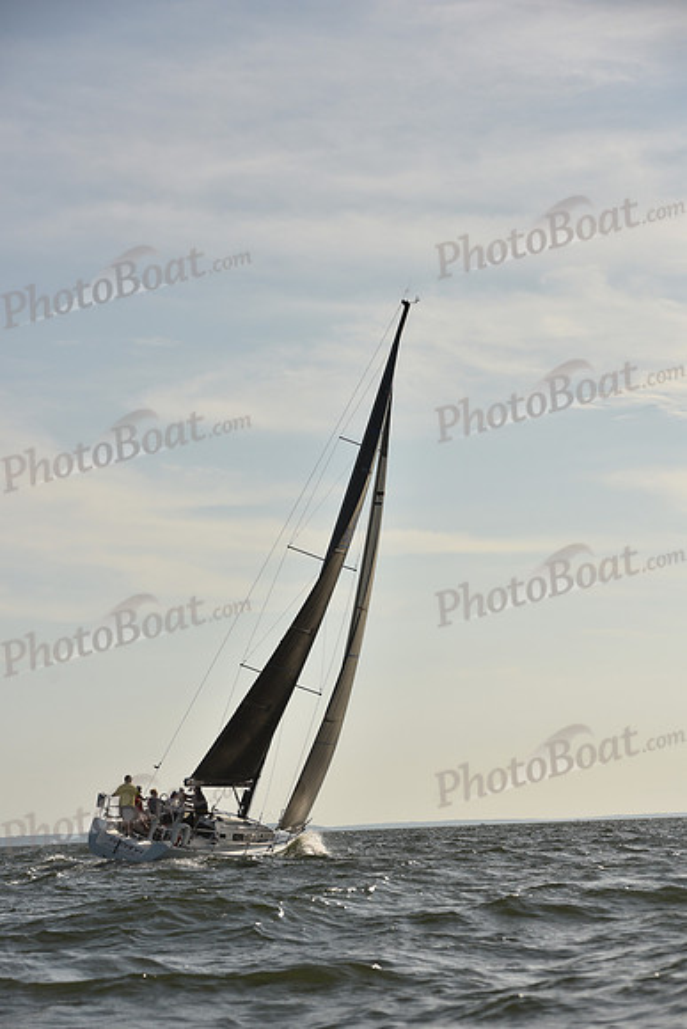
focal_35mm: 95
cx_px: 344
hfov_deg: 14.4
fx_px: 2718
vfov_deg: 21.5
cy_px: 514
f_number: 6.3
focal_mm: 95
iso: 250
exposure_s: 1/1250
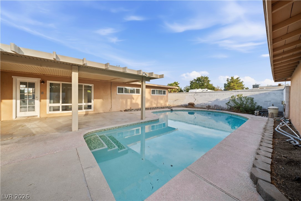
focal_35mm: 12
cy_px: 100
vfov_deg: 90.0
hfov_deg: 112.6
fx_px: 100
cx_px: 150
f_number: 7.1
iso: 400
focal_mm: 12
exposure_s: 1/160
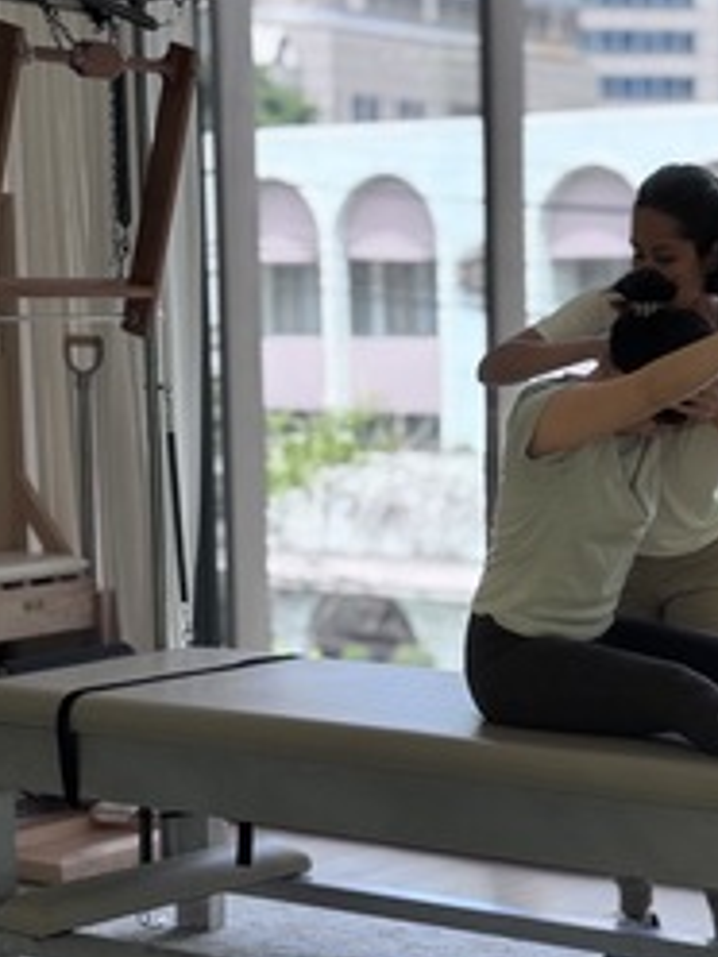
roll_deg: +0.3
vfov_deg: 22.0
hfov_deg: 16.4
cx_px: 643
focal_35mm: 89
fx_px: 2461
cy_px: 598
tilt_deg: -6.0
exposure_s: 1/488
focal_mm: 6.76
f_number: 1.78
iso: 64
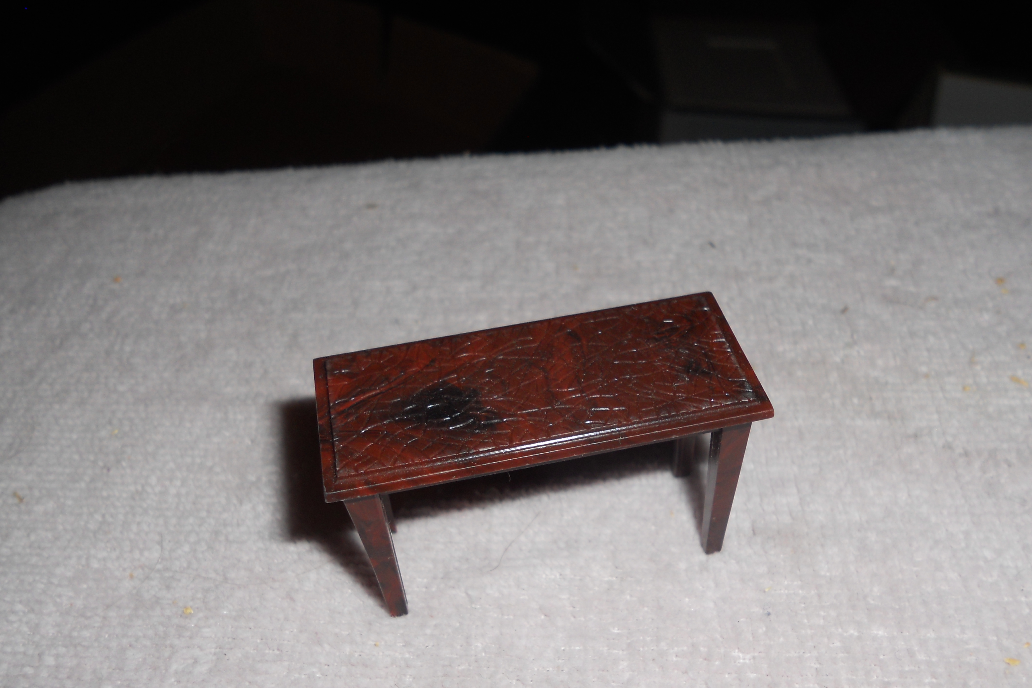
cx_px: 554
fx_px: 1061
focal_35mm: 37
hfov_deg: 51.8
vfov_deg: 35.8
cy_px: 427
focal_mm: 5.8
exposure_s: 1/25
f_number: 8.8
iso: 80
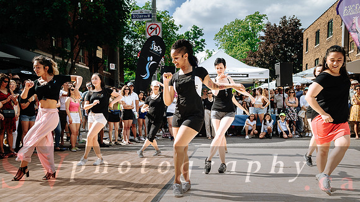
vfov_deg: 34.5
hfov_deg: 58.1
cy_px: 129
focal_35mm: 34
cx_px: 180
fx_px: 324
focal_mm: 20
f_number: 4
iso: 100
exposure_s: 1/1250
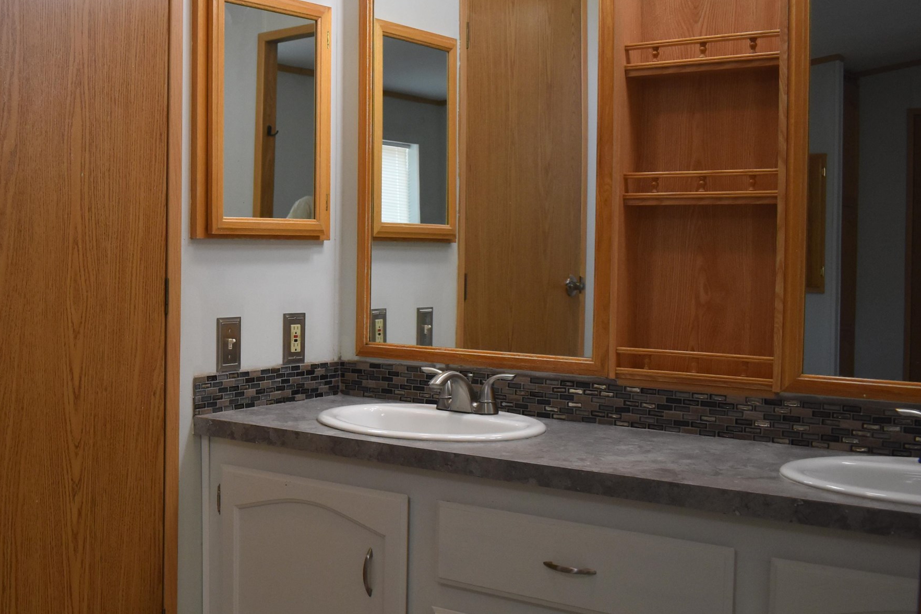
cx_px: 144
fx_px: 1202
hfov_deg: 39.7
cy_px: 294
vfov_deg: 28.7
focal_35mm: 47
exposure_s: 1/160
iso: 800
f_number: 3.5
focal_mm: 18
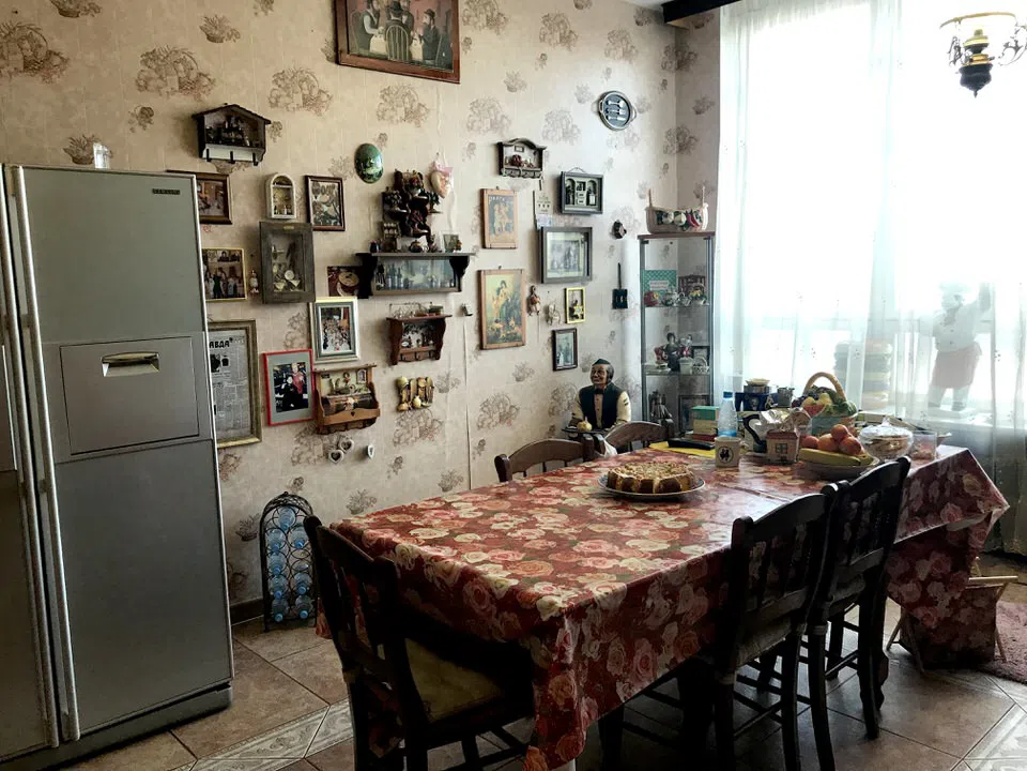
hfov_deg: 63.4
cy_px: 386
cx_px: 514
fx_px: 831
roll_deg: +1.5
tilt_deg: -7.2
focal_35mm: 28
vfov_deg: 49.7
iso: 25
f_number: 1.8
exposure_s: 1/33
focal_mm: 3.99
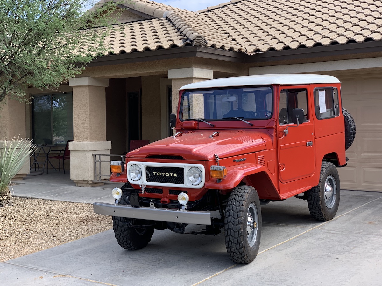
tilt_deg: -1.0
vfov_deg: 28.0
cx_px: 191
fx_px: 574
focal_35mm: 52
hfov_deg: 36.8
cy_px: 143
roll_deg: +0.0
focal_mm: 6
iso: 16
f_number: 2.4
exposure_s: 1/254
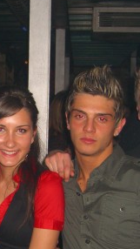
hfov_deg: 13.7
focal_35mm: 87
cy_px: 183
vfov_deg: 24.2
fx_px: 574
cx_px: -2
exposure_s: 1/60
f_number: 2.8
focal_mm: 7.9
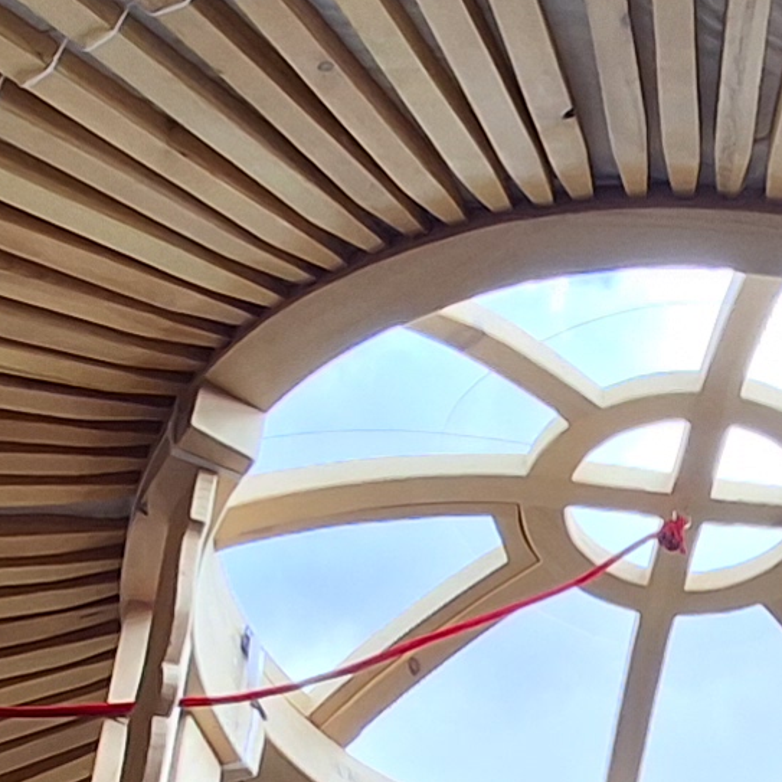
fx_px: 2172
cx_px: 675
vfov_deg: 19.8
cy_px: 791
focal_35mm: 85
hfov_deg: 20.1
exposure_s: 1/100
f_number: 2.2
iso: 50
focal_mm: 1.64
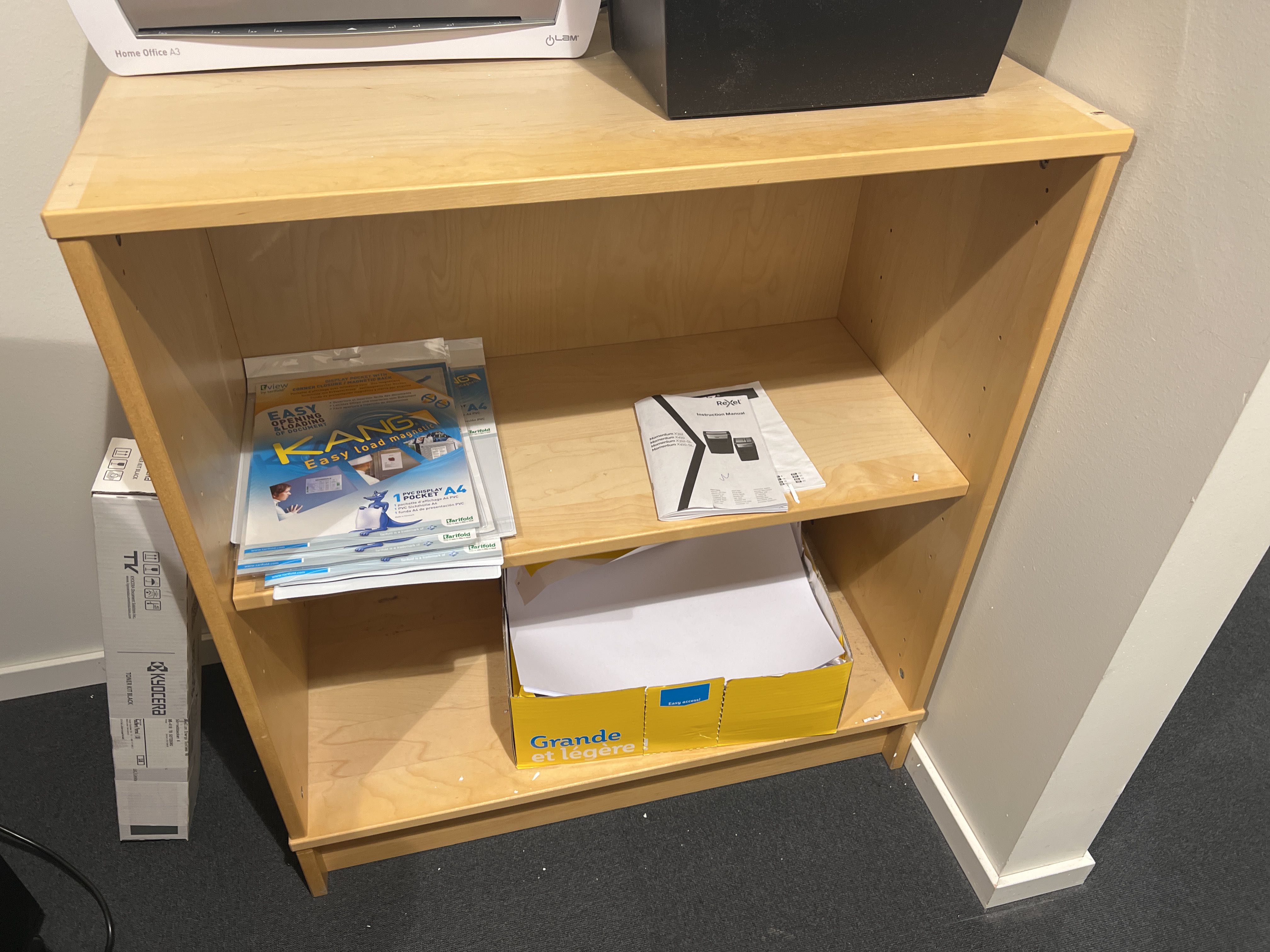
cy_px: 476
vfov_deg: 53.1
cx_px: 635
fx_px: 954
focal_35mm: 26
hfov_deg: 67.3
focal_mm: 5.7
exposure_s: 1/50
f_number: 1.5
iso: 125
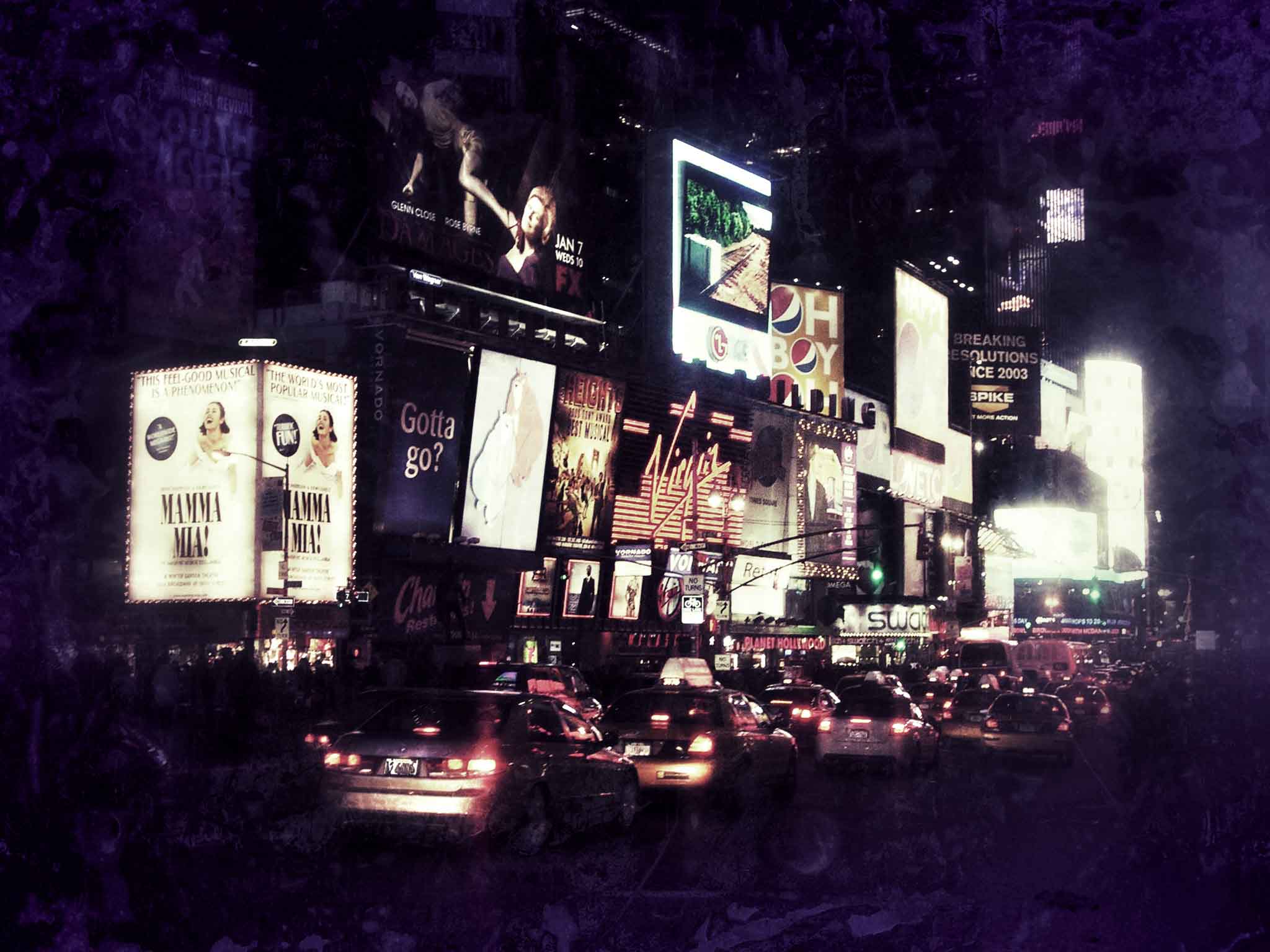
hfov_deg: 34.3
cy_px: 476
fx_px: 2055
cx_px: 635
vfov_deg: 26.1
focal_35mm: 56
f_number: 3.3
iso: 230
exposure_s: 1/30.9
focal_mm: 8.5
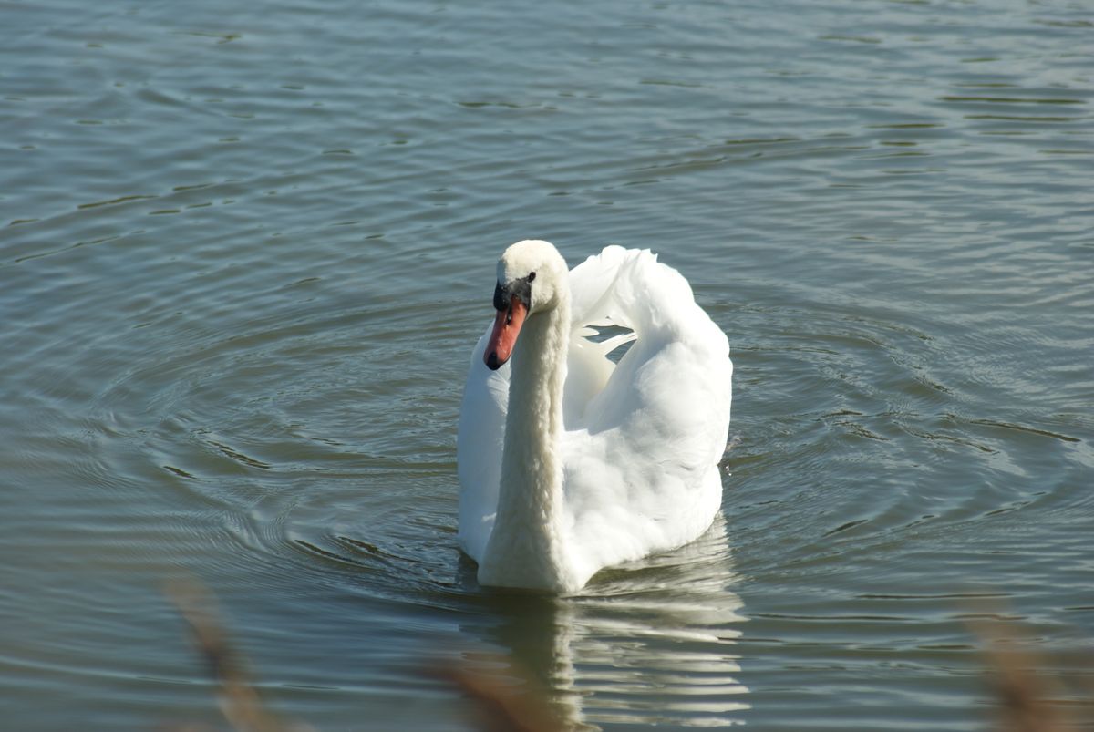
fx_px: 8214
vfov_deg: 5.1
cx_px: 547
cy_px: 366
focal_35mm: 270
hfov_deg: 7.6
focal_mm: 180
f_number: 6.3
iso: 100
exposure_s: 1/500
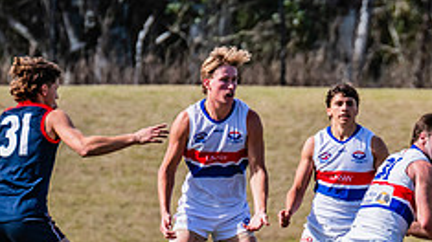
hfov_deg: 1.9
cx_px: 375
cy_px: 231
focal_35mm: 1162
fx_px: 13306
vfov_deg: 1.0
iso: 800
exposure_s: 1/2000
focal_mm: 420
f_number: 8
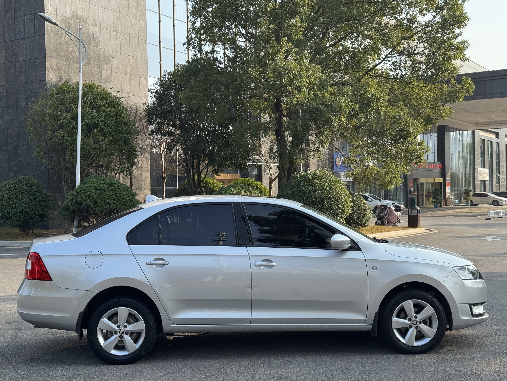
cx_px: 254
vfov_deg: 30.3
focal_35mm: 48
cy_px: 190
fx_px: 703
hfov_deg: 39.7
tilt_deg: +1.0
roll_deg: +0.9
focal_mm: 6.76
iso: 64
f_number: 1.78
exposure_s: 1/1366
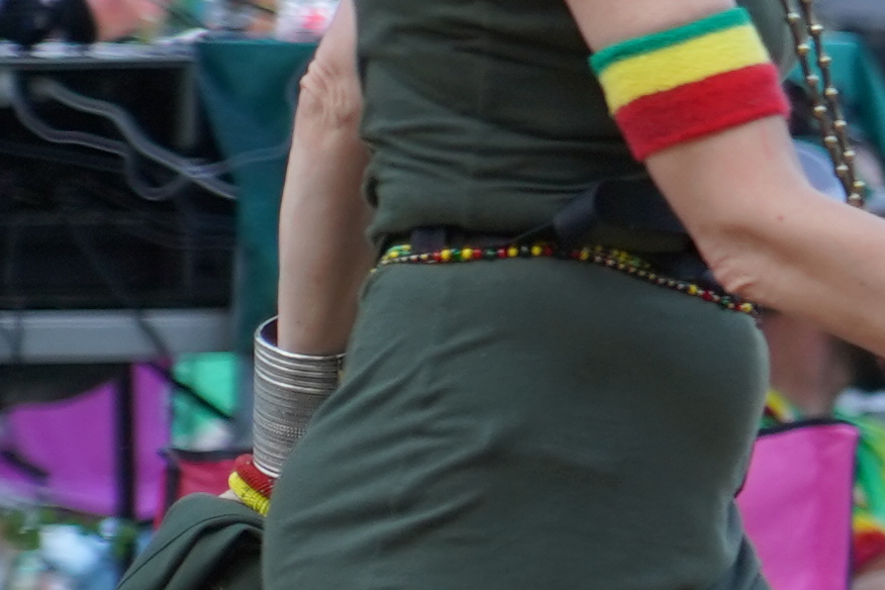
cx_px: 2691
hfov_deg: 2.8
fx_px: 17674
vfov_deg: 1.9
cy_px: 500
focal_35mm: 719
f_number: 4
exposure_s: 1/160
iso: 320
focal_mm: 105
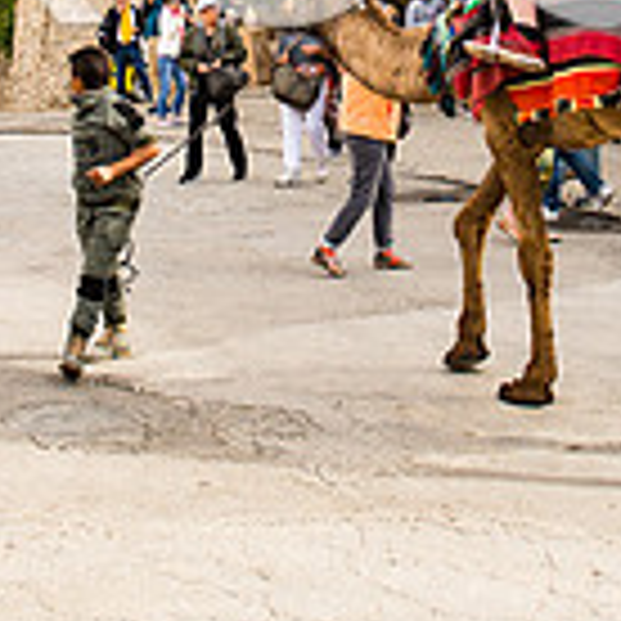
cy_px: -101
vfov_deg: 19.2
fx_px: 1745
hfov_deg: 20.2
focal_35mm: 86
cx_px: 320
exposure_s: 1/1600
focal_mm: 24
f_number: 2.8
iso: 200
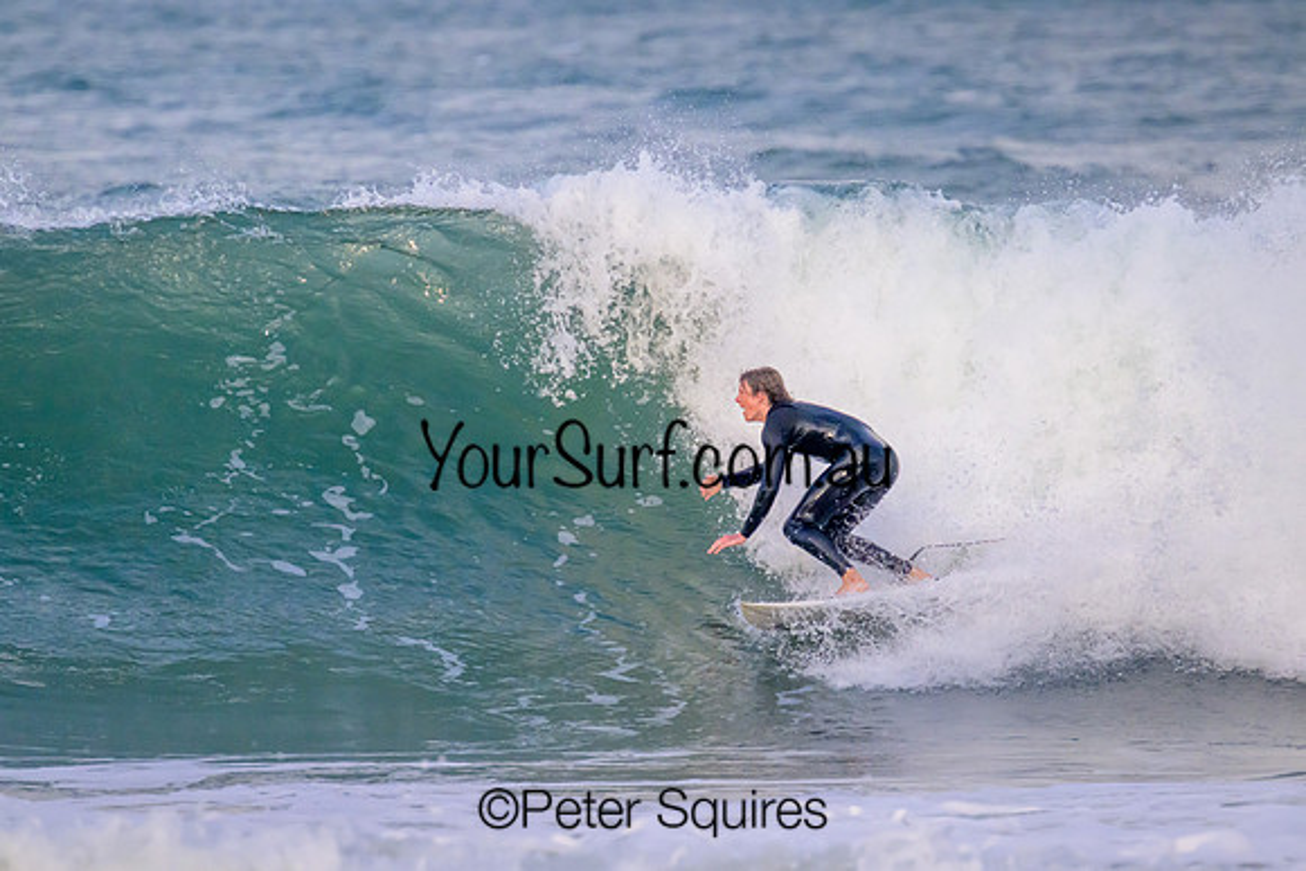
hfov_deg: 2.5
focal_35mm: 835
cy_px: 436
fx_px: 30311
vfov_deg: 1.6
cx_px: 653
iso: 3200
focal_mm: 800
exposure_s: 1/2000
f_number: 11
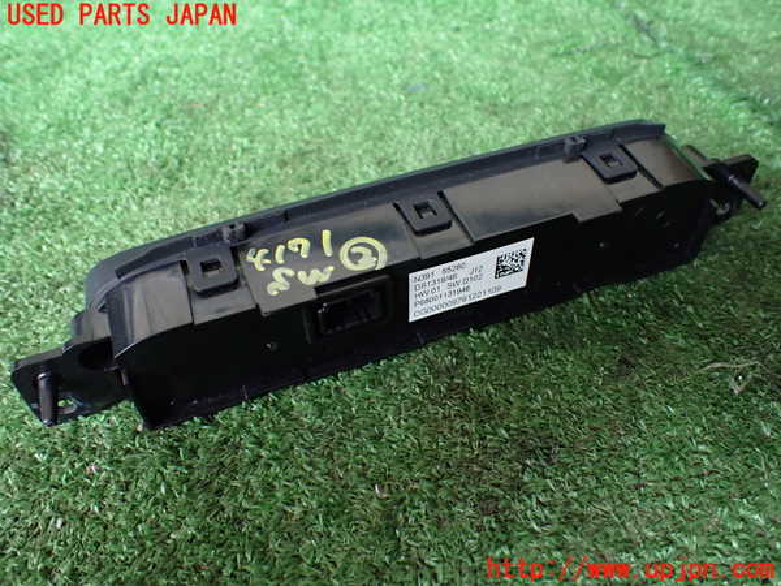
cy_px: 293
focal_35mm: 30
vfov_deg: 46.8
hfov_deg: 60.0
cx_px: 390
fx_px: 677
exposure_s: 1/125
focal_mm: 5.4
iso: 640
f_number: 2.3
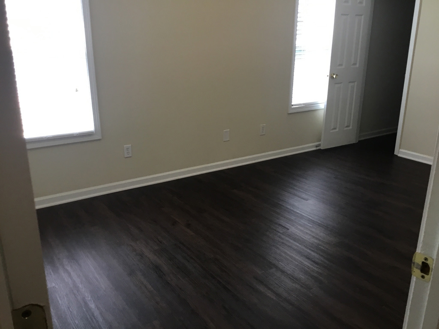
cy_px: 164
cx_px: 220
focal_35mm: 31
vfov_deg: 45.4
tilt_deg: -18.7
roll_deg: -1.0
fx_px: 393
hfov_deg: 58.4
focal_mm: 3.3
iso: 32
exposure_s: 1/30
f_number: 2.4
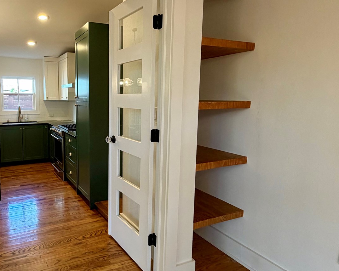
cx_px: 112
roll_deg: -0.3
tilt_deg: -6.7
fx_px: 261
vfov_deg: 54.9
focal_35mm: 26
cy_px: 124
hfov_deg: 64.3
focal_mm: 2.22
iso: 160
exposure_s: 1/60
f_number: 2.2
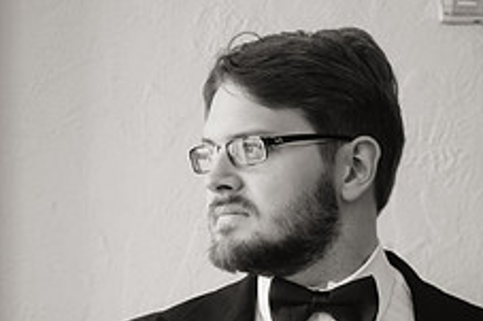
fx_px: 1488
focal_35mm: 111
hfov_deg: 18.4
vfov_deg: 11.9
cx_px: 265
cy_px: 442
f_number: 2.8
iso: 2500
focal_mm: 56
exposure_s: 1/160
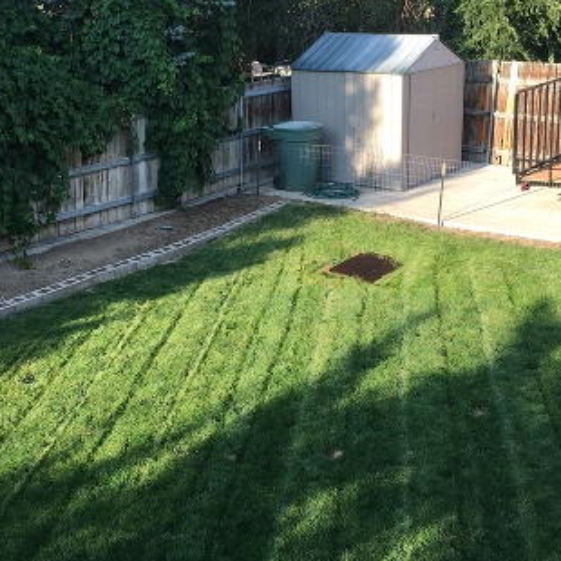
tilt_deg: -18.0
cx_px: 273
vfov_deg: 32.2
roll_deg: -1.0
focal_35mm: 53
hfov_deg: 32.2
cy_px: 270
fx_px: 972
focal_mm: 4.15
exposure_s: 1/246
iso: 25
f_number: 2.2
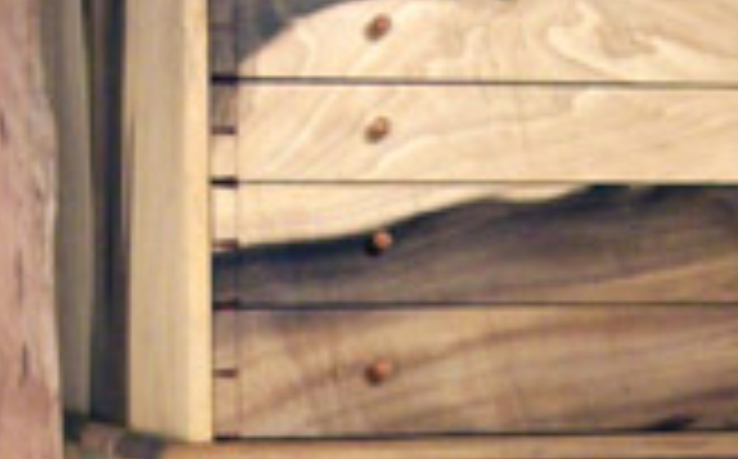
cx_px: 508
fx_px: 3435
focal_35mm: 171
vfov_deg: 7.5
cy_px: 657
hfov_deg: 12.2
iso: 140
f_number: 4.8
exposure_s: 1/20
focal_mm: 10
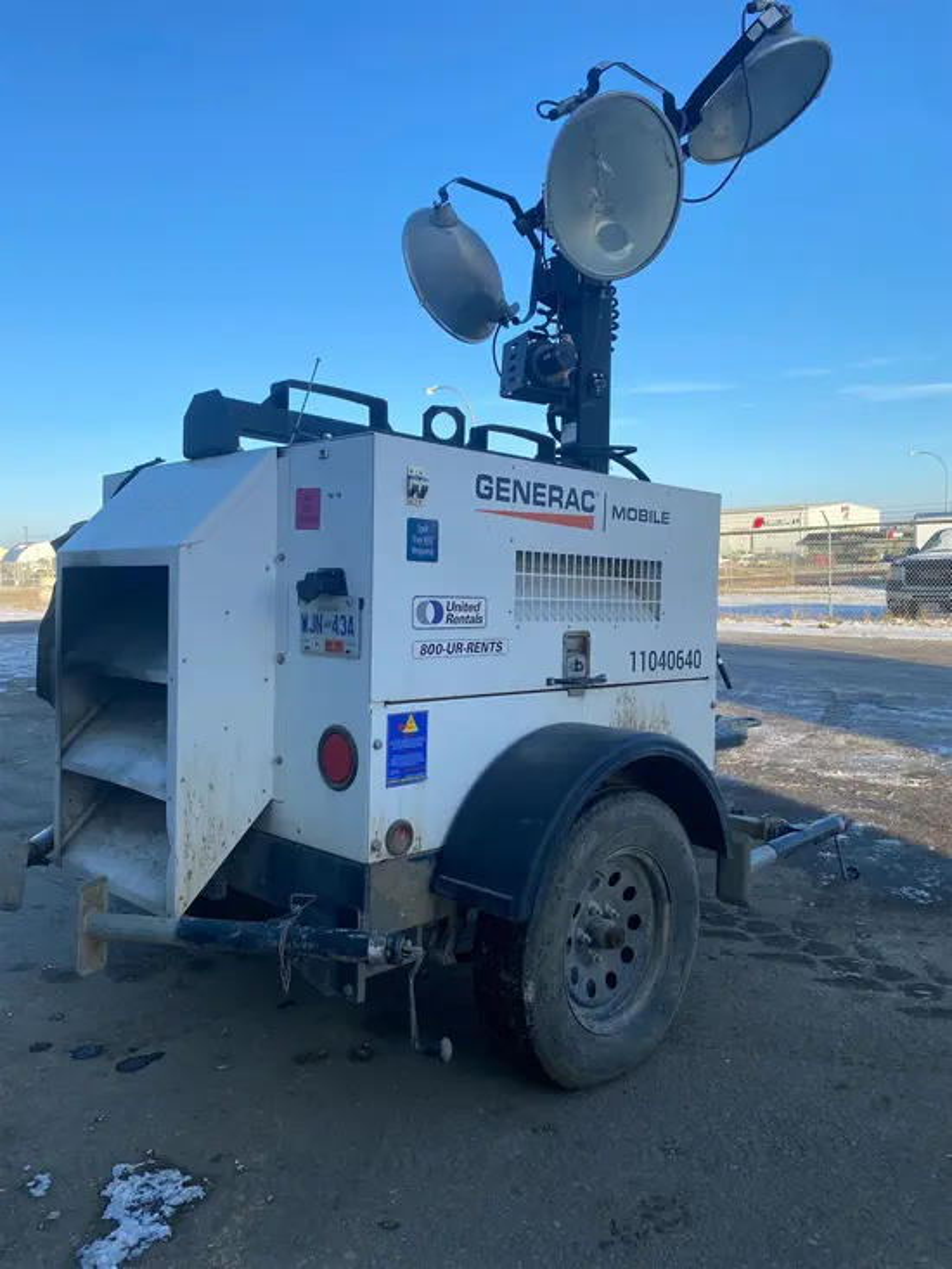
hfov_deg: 53.1
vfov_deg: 67.3
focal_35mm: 26
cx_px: 476
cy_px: 634
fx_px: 953
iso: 32
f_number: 1.8
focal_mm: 4.25
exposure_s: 1/1362
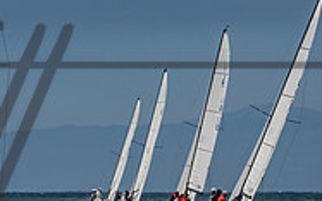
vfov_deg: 2.8
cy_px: 106
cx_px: -174
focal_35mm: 464
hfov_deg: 4.5
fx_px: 4073
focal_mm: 140
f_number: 6.3
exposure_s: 1/3200
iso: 400
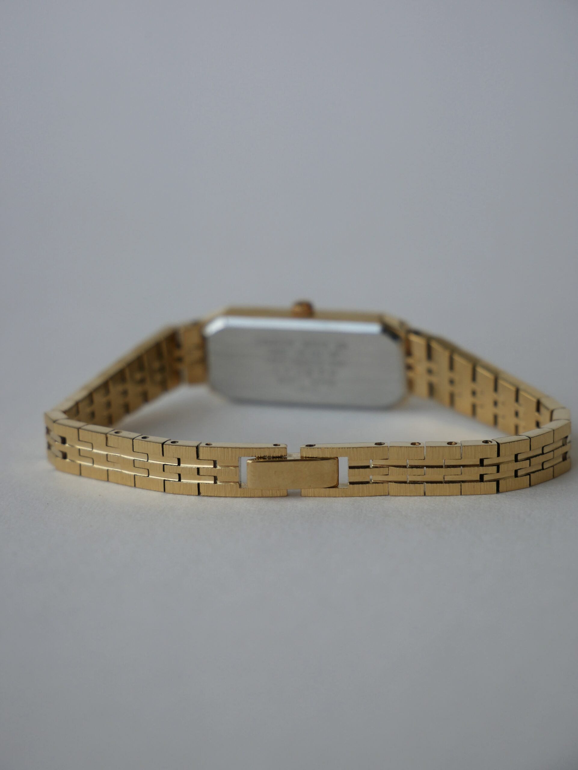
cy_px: 385
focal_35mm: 120
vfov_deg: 16.4
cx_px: 289
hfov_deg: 12.4
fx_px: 2670
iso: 200
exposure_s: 1/320
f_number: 5.6
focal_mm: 60
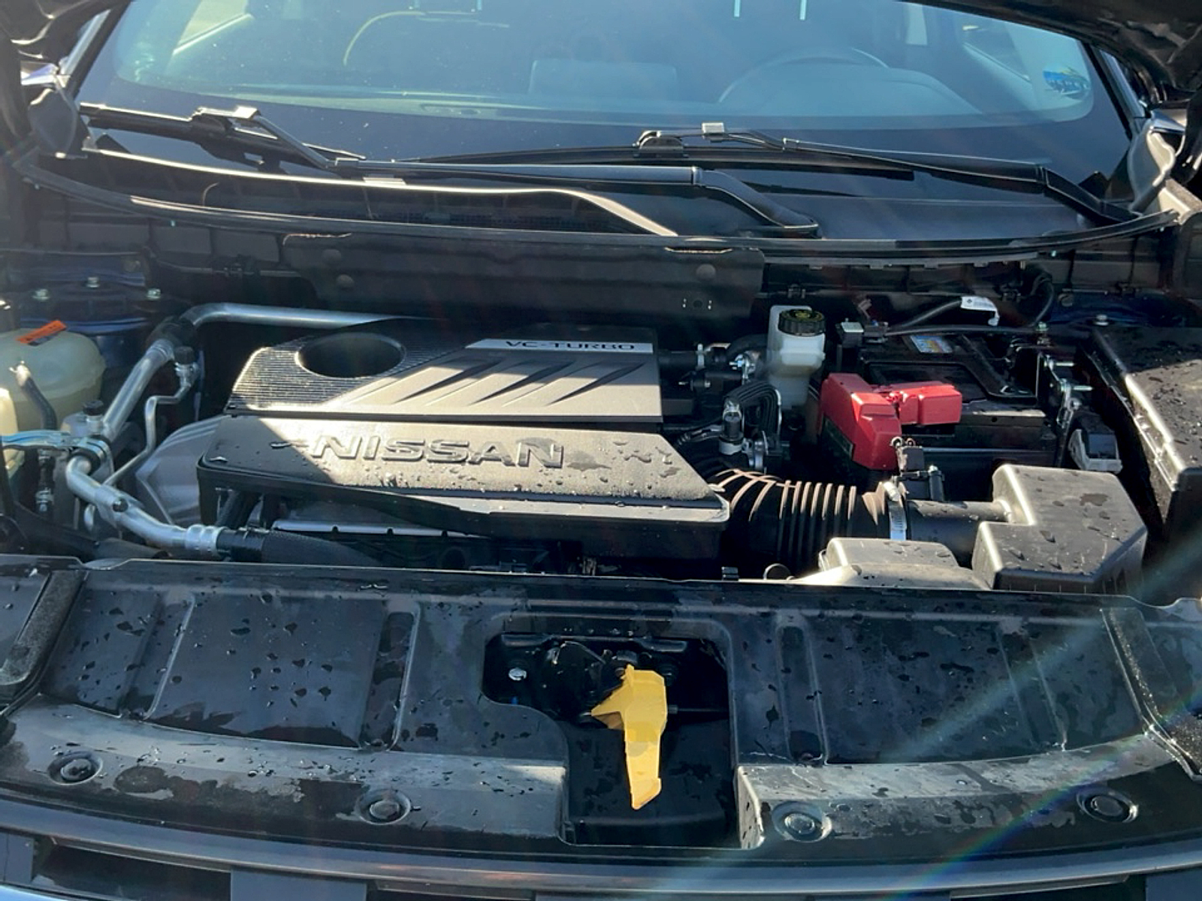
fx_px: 1042
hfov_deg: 60.0
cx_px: 601
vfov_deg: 46.8
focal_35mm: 30
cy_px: 450
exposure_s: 1/264
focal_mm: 3
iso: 32
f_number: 1.8
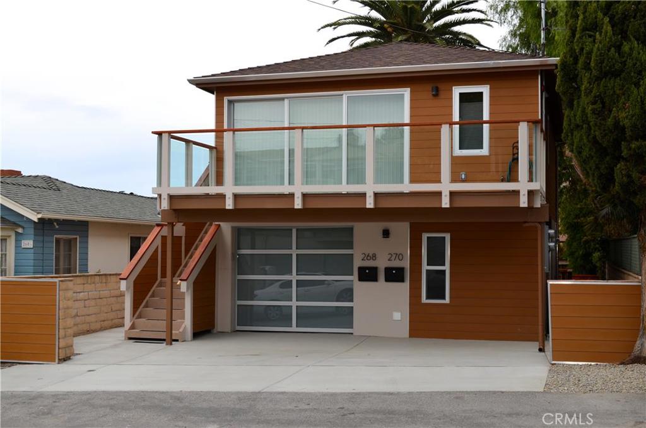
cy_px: 214
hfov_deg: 41.2
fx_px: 859
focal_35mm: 48
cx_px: 323
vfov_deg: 27.9
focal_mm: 32
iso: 100
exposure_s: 1/200
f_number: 8
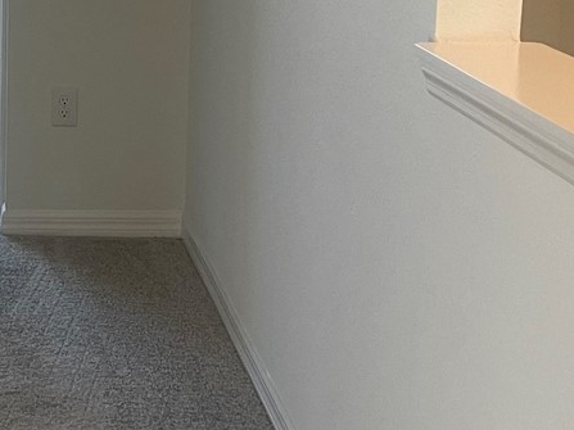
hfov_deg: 19.9
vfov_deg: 15.7
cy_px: 40
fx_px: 1542
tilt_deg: -8.7
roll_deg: -0.6
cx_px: -101
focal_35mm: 93
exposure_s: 1/60
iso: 125
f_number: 1.6
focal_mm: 5.1
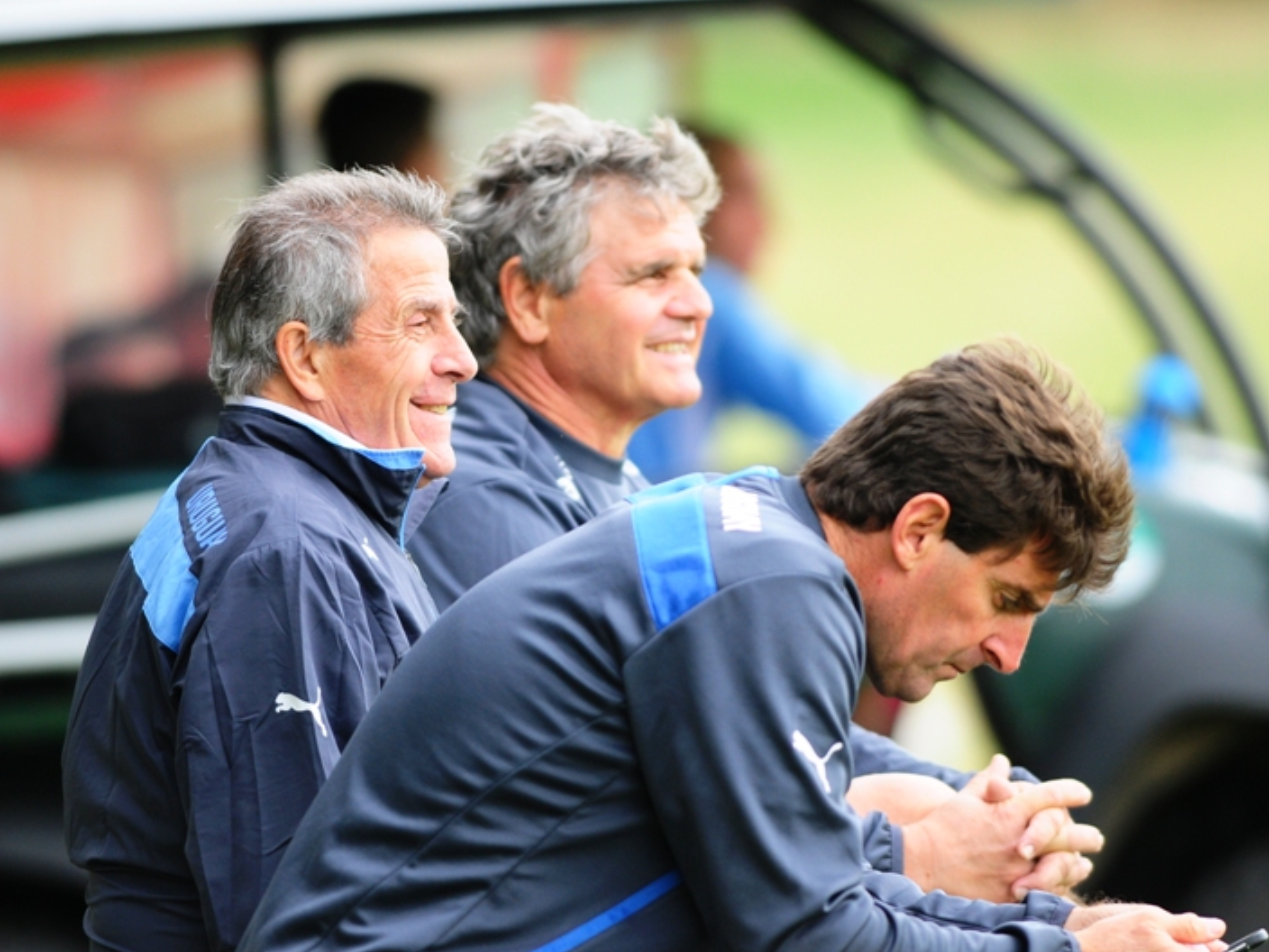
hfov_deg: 4.0
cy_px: 477
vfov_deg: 3.0
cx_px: 653
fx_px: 18000
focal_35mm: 491
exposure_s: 1/800
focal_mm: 300
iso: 400
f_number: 3.2
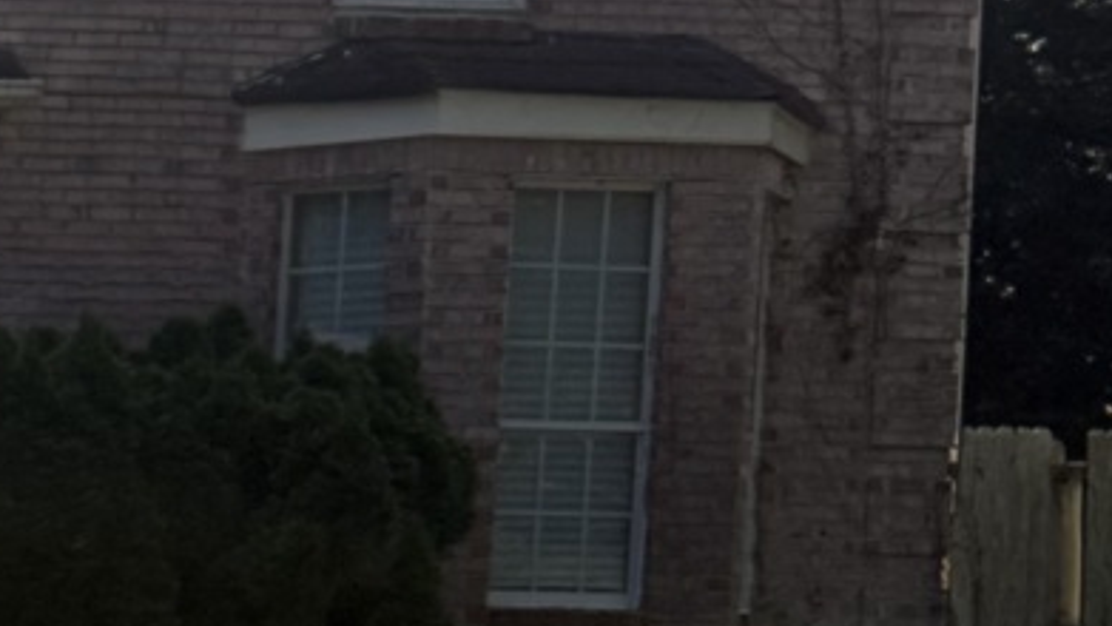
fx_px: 4541
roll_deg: -1.5
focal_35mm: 154
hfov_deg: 12.6
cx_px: -953
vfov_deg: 7.7
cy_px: 1056
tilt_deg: -4.5
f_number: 1.78
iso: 100
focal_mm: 6.76
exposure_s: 1/8130
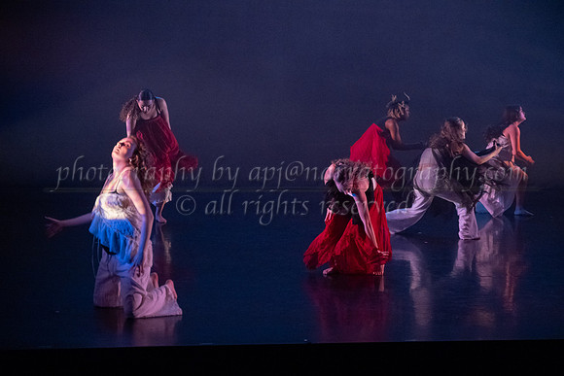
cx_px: 312
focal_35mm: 78
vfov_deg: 17.4
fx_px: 1230
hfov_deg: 25.8
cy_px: 208
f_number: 2.8
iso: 5000
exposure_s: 1/400
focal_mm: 71
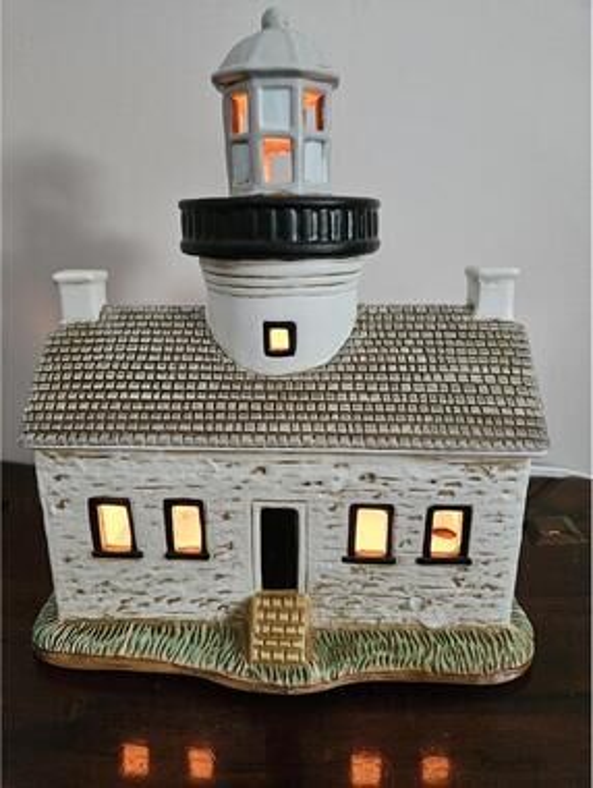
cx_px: 296
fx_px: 524
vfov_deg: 73.9
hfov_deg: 59.0
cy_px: 394
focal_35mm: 23
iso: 800
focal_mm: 5.4
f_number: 1.8
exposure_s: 1/60
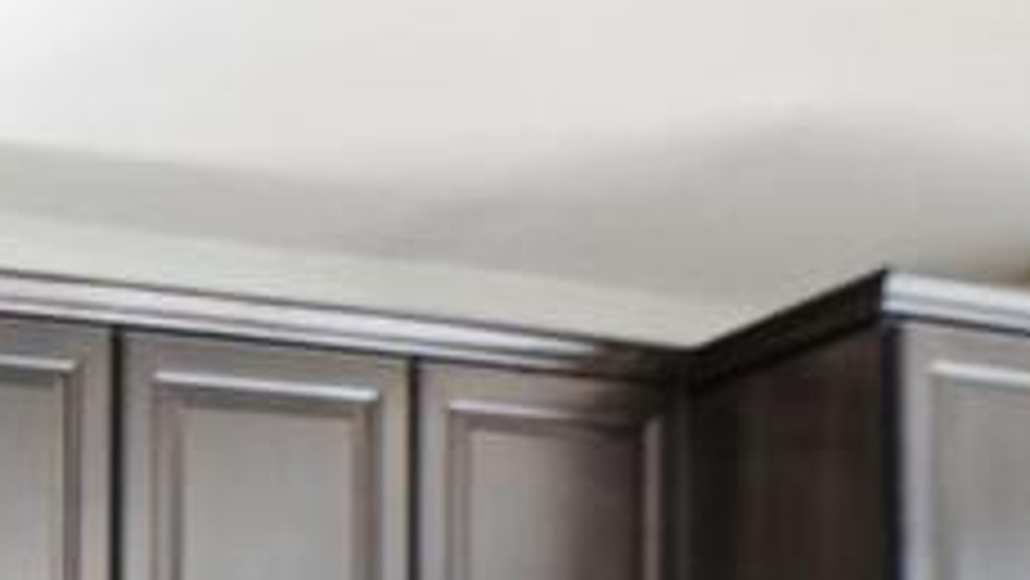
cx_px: -702
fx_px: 2049
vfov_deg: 13.7
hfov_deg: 21.3
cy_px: 1158
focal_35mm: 75
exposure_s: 1/10
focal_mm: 16
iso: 200
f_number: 8
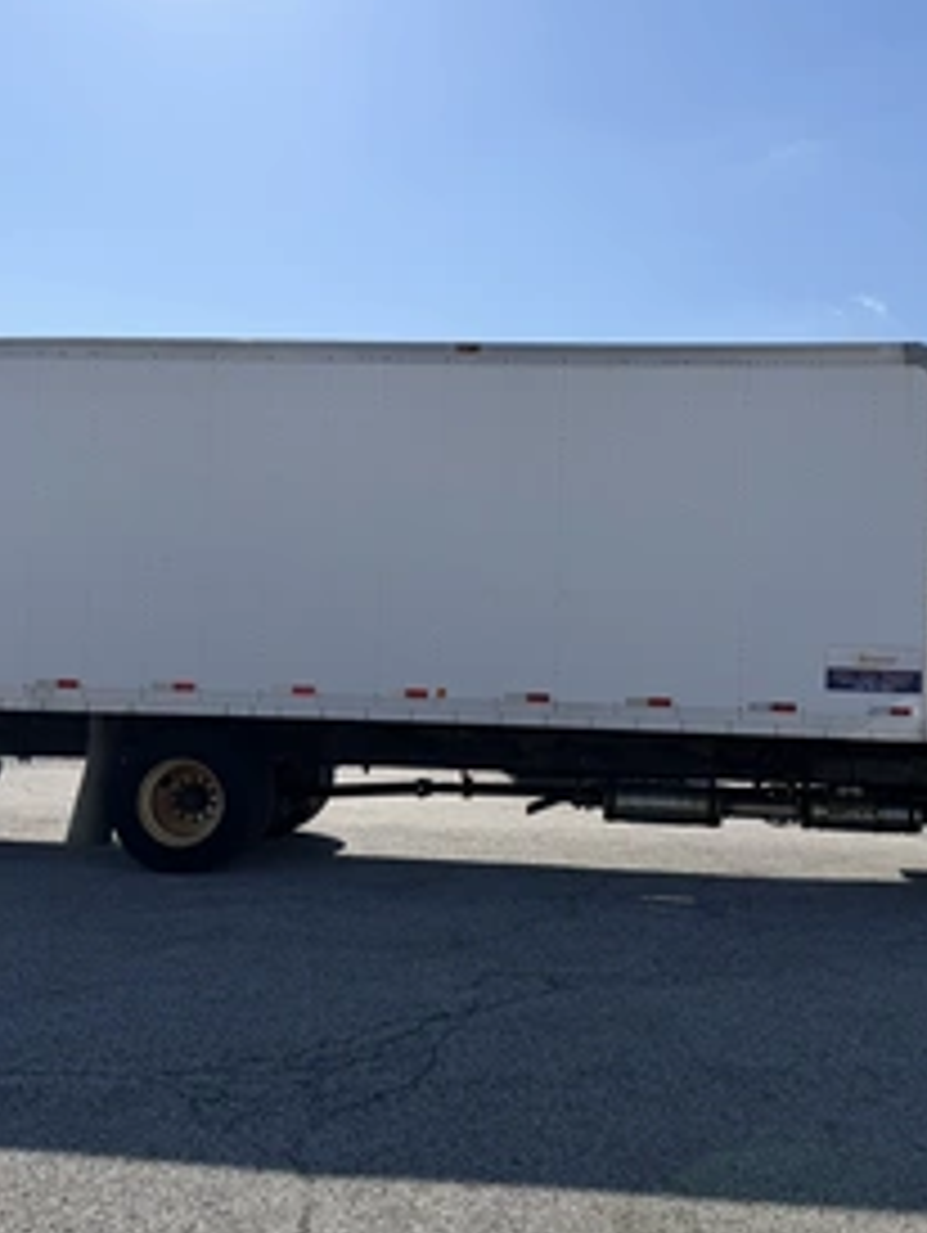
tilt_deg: +2.7
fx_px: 1248
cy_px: 634
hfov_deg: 40.7
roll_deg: -0.5
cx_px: 518
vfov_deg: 52.6
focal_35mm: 35
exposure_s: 1/7353
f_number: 1.78
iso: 80
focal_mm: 6.76
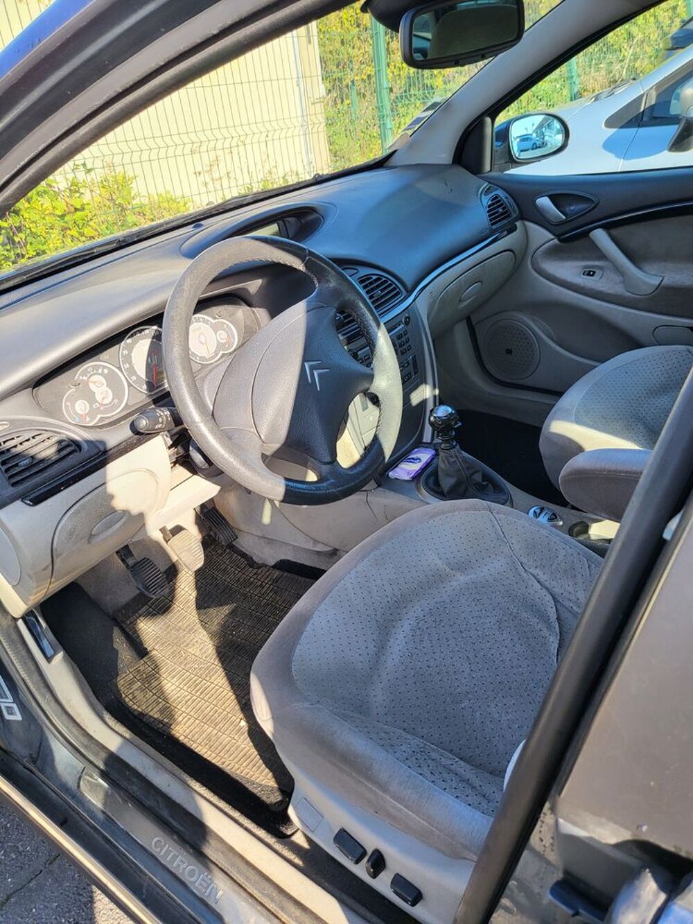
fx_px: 694
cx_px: 346
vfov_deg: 67.3
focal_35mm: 26
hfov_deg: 53.1
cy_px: 462
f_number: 1.8
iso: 50
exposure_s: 1/417
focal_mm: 4.25
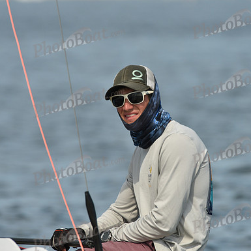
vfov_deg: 2.3
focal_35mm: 769
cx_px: 159
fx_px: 6309
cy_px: 126
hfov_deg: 2.3
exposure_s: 1/1000
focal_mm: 600
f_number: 8
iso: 250
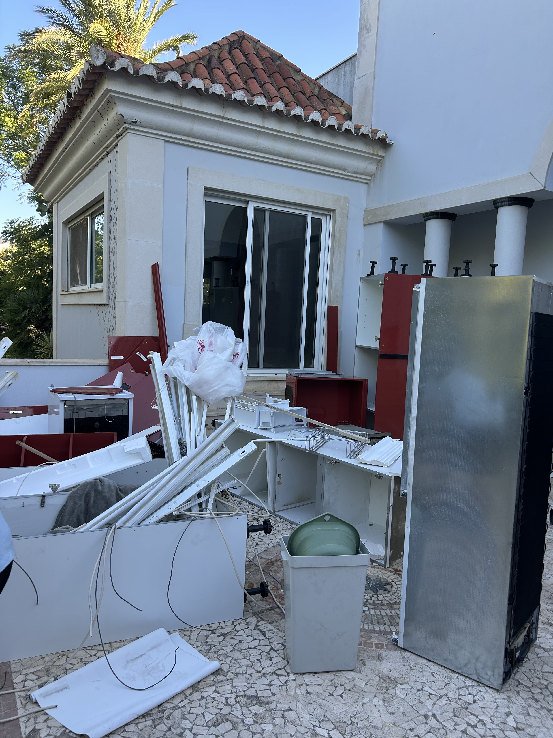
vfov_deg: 67.3
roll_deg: -2.3
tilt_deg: -5.9
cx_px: 276
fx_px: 554
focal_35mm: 26
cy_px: 369
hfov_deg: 53.1
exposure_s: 1/471
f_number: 1.5
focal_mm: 5.7
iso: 50
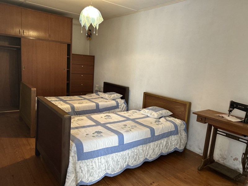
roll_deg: -3.7
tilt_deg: -9.6
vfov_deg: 53.1
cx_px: 124
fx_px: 186
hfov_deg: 67.3
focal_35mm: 26
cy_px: 93
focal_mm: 5.7
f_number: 1.5
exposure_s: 1/50
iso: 200
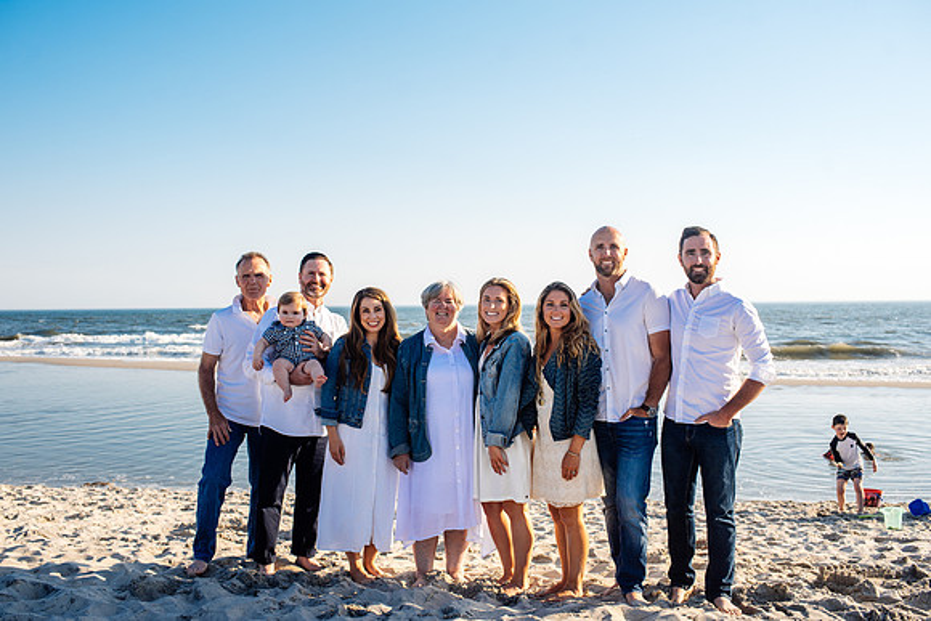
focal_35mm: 36
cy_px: 310
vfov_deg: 37.0
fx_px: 928
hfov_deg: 53.3
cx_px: 454
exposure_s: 1/1000
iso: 160
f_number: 4.5
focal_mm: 35
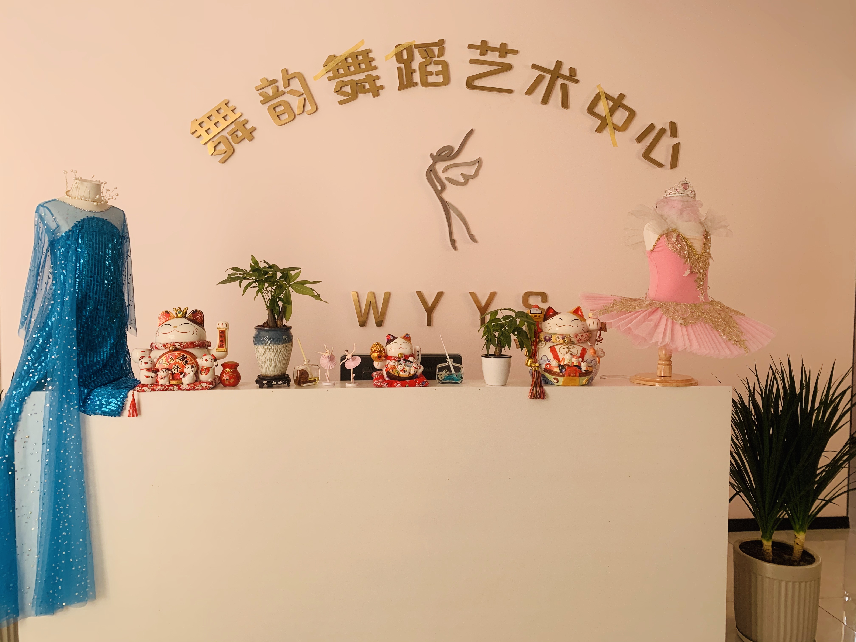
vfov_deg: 53.1
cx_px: 428
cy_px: 321
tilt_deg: -2.7
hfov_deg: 67.3
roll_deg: -0.5
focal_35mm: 26
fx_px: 643
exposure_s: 1/121
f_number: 1.8
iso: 80
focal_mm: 4.25
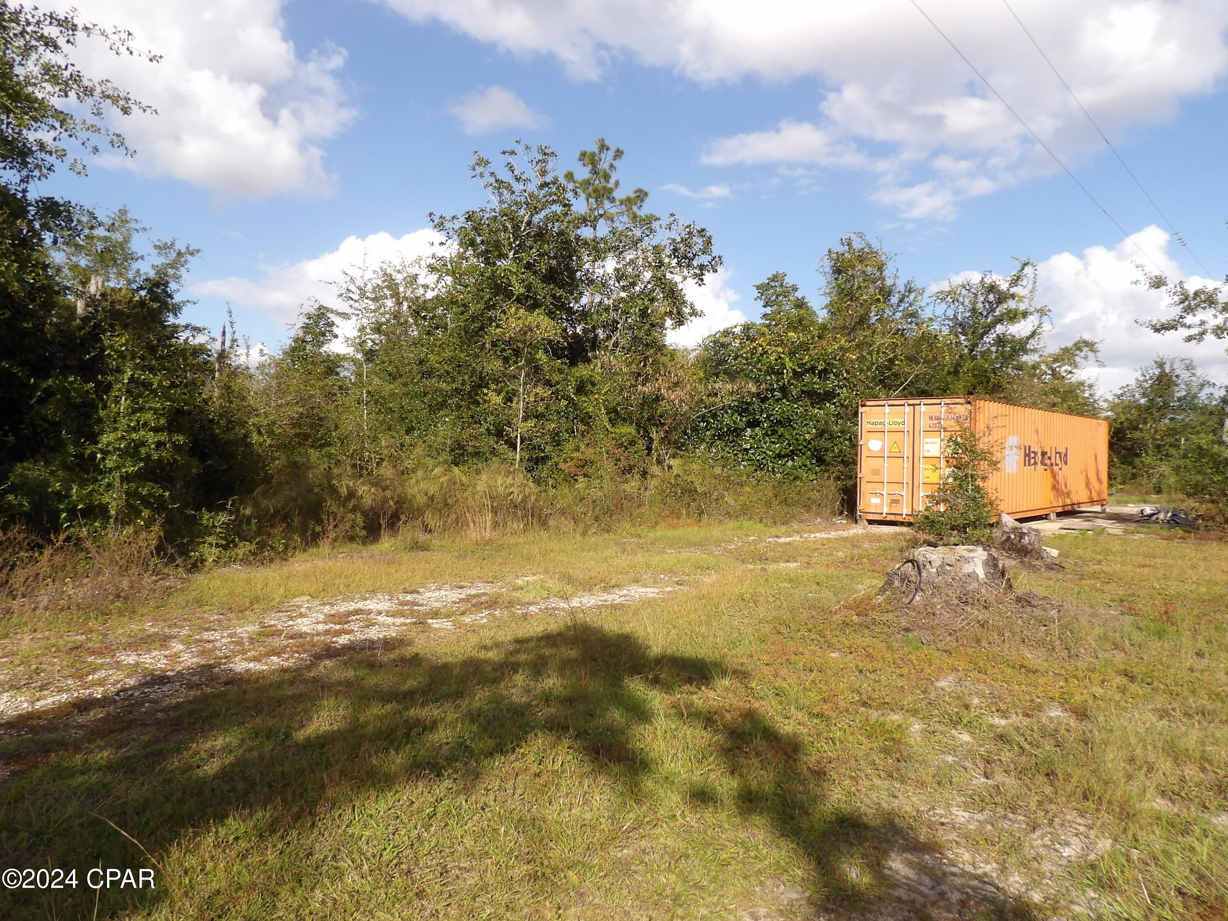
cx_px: 614
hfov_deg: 71.6
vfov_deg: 56.8
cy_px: 460
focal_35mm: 24
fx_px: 851
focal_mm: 4.3
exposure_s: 1/409
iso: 100
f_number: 5.6
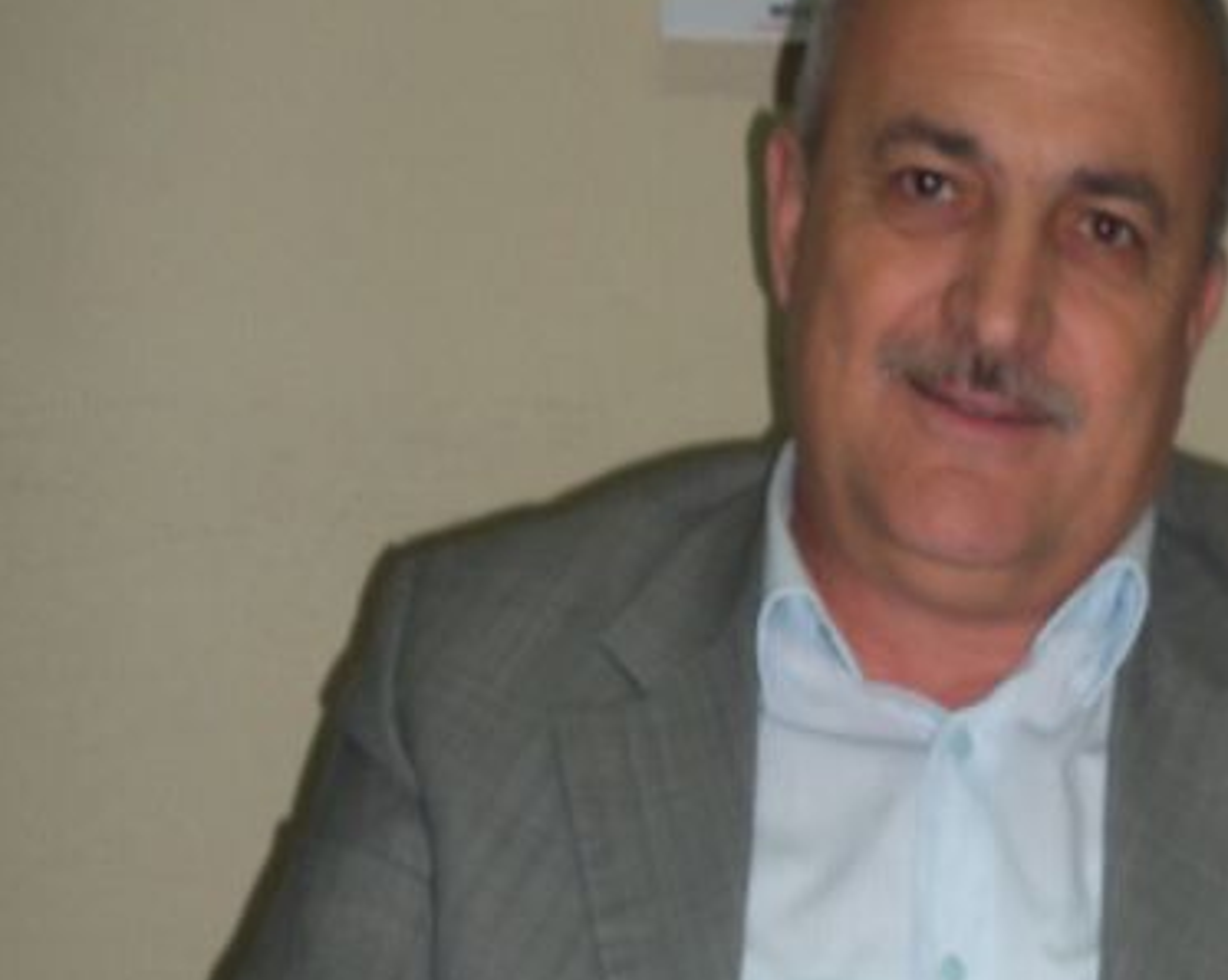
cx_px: 942
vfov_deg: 26.5
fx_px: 2071
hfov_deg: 32.3
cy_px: 628
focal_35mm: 57
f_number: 2.9
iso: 80
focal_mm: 5.7
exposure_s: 1/30
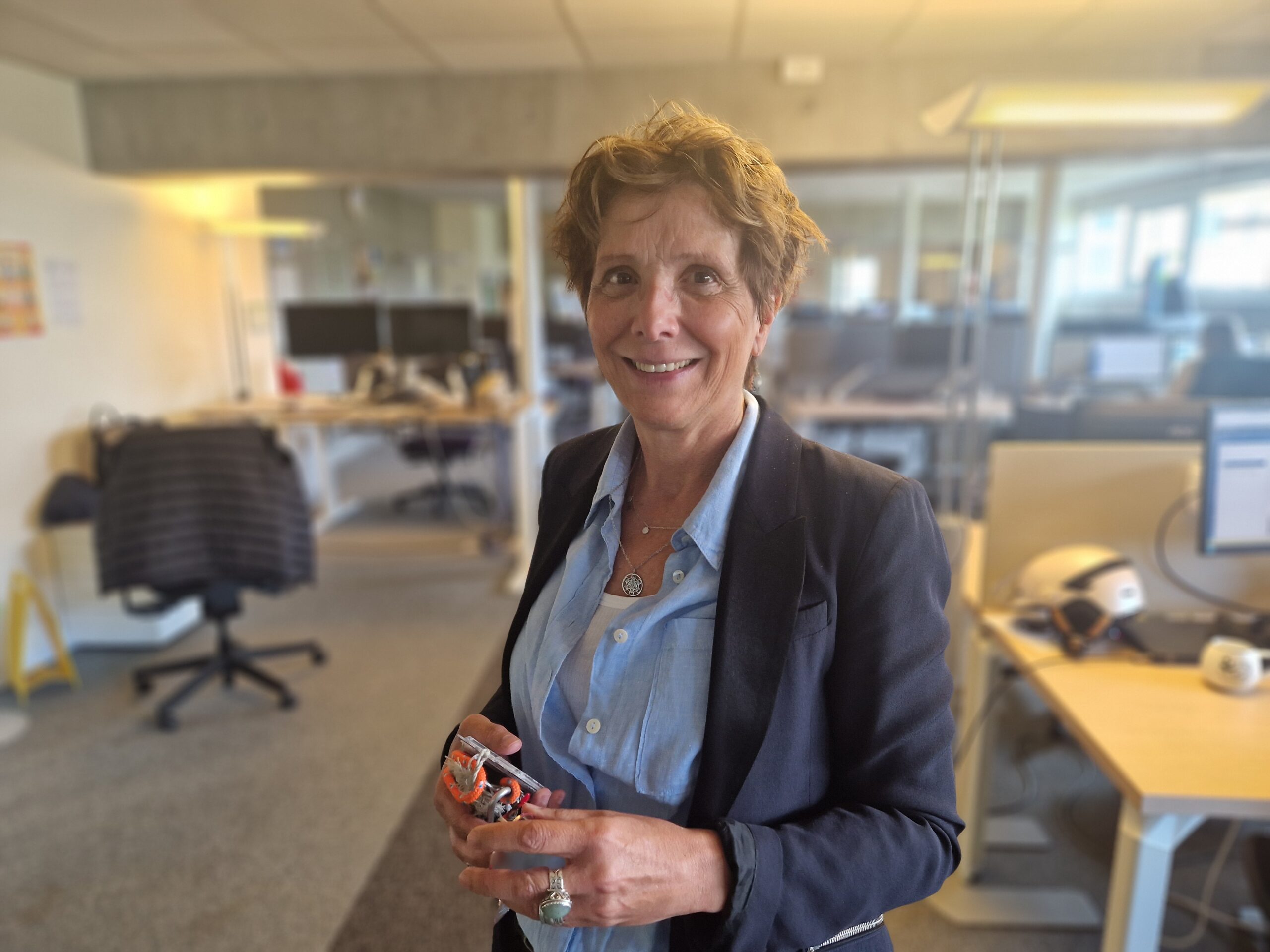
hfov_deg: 73.9
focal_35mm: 23
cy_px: 476
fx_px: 844
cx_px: 635
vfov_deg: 58.9
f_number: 1.8
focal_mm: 5.4
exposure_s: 1/50
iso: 200
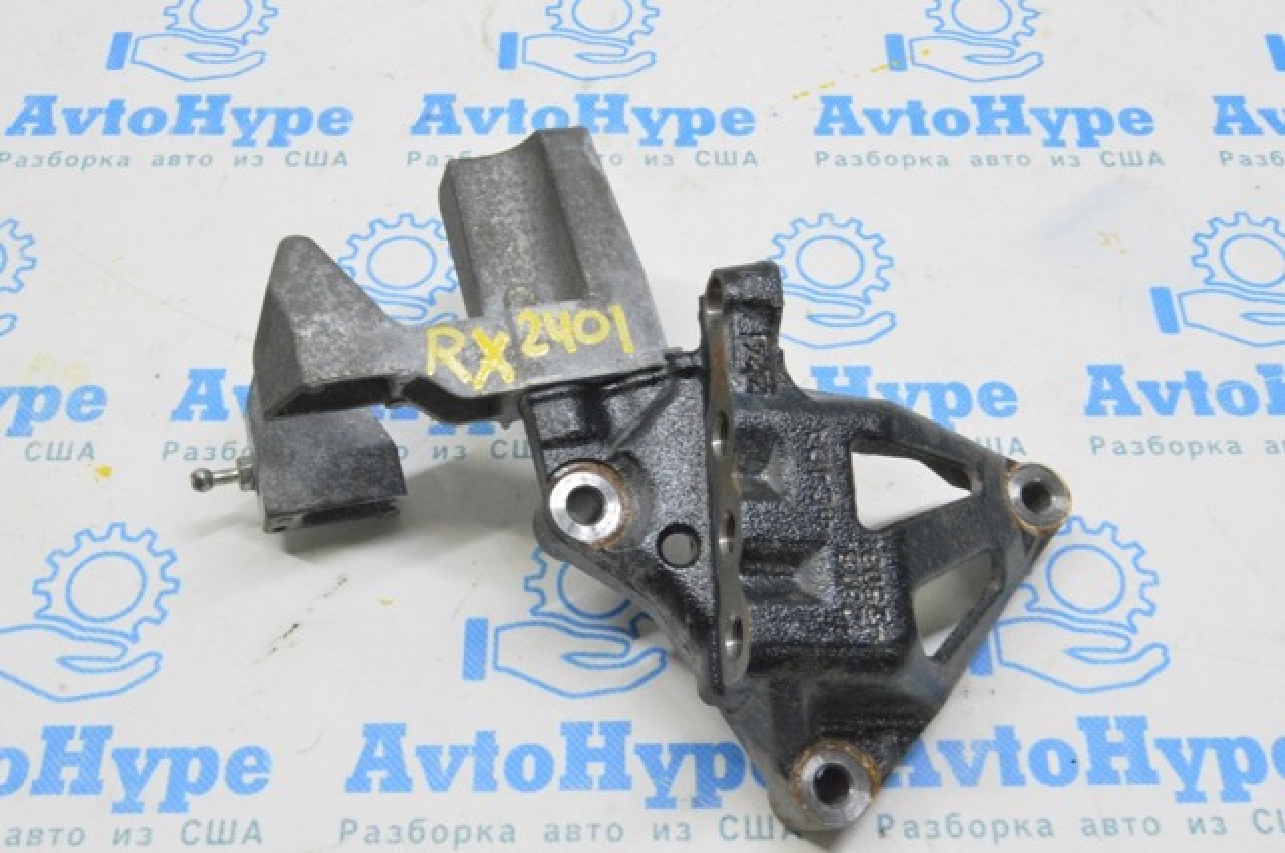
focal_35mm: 42
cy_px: 426
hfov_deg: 46.5
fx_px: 1497
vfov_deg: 31.8
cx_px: 642
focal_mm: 28
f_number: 20
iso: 6400
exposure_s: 1/20
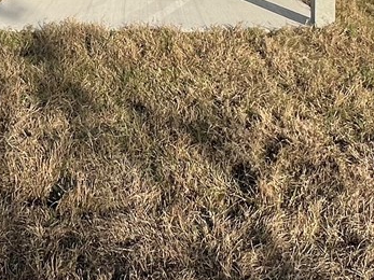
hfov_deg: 32.0
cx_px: 127
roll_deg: +0.8
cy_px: -65
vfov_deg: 22.3
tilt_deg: -4.7
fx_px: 648
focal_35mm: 60
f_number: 1.8
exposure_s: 1/2481
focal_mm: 1.57
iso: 32
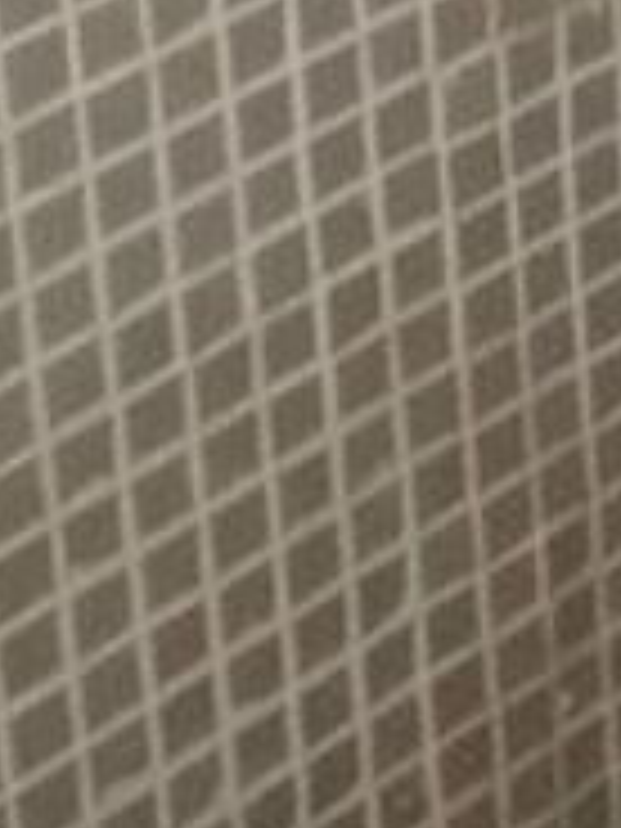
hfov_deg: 7.3
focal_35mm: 196
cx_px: 1148
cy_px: -934
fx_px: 4688
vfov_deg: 9.3
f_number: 2.2
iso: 640
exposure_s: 1/20
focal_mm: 3.81
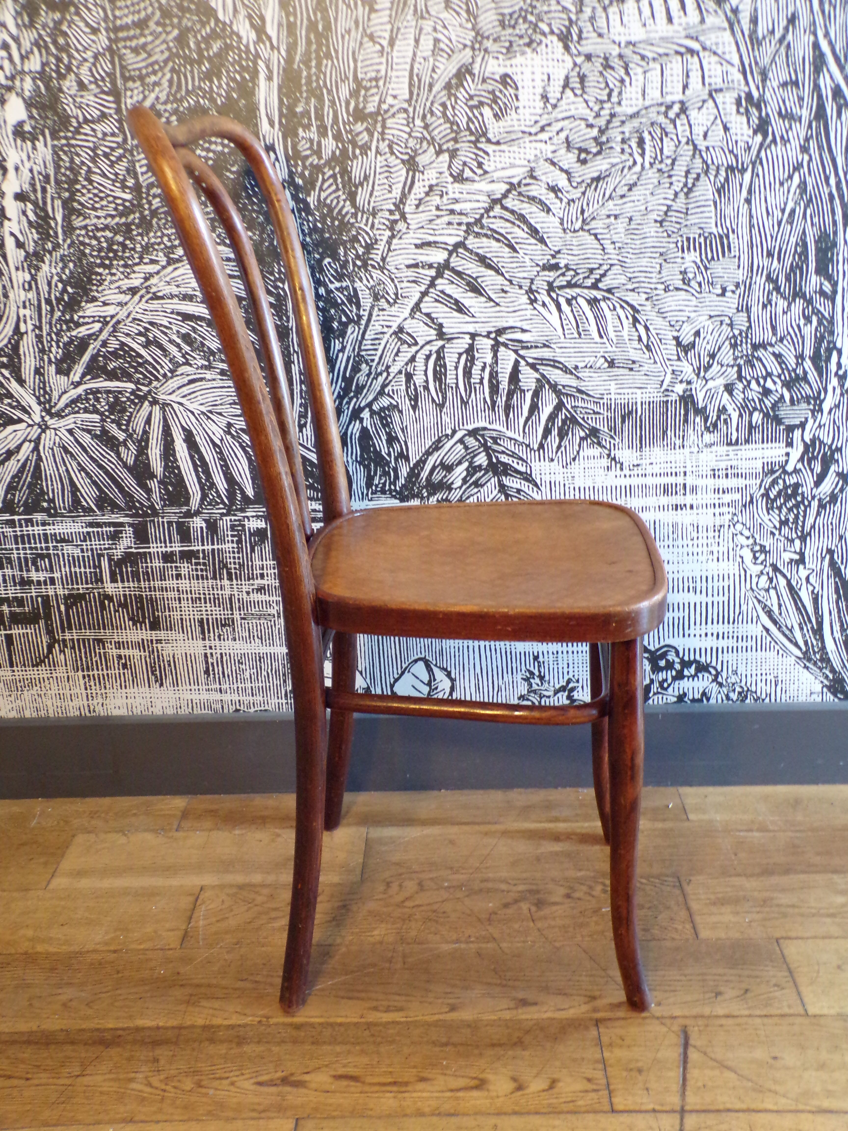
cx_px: 424
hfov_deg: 44.2
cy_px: 566
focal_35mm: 32
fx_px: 1045
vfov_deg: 56.8
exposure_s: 1/12
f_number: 3.2
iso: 400
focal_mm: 5.8
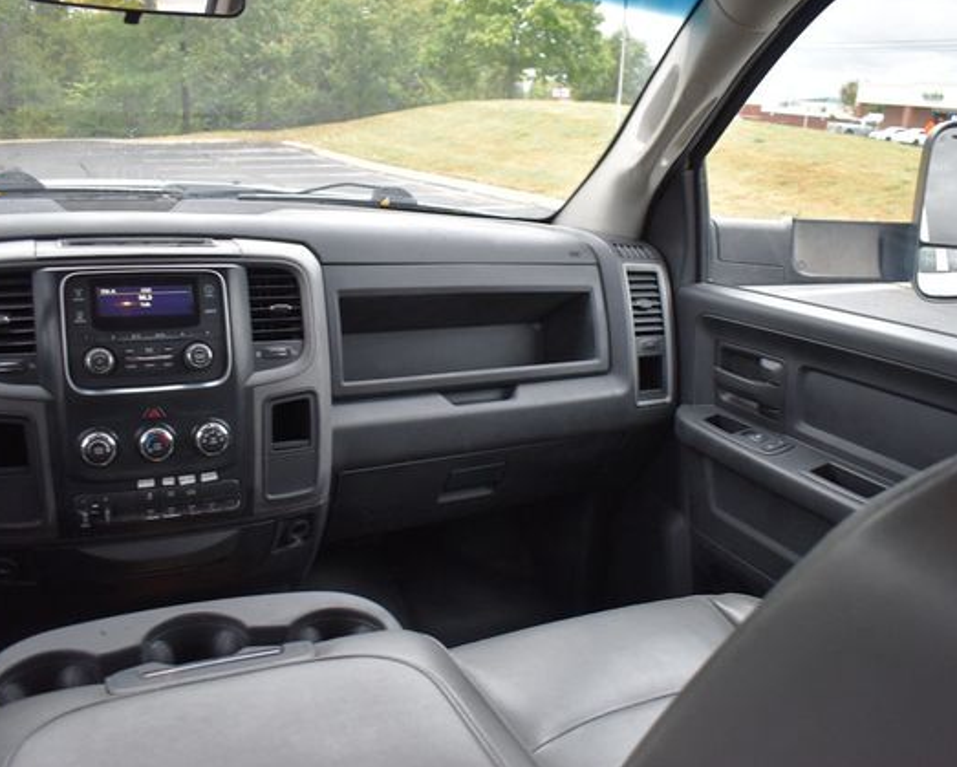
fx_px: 879
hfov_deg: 57.1
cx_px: 505
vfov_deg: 47.1
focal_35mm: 31
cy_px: 385
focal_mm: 18
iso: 800
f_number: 3.5
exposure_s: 1/200
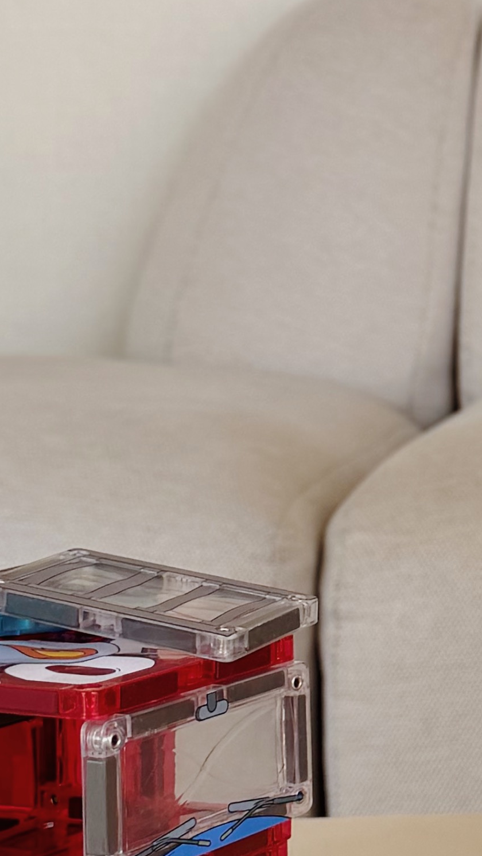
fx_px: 2273
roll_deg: +0.6
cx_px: 767
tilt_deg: -5.9
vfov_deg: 21.4
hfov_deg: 11.5
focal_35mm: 100
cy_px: 449
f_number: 1.78
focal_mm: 6.76
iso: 80
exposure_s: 1/121
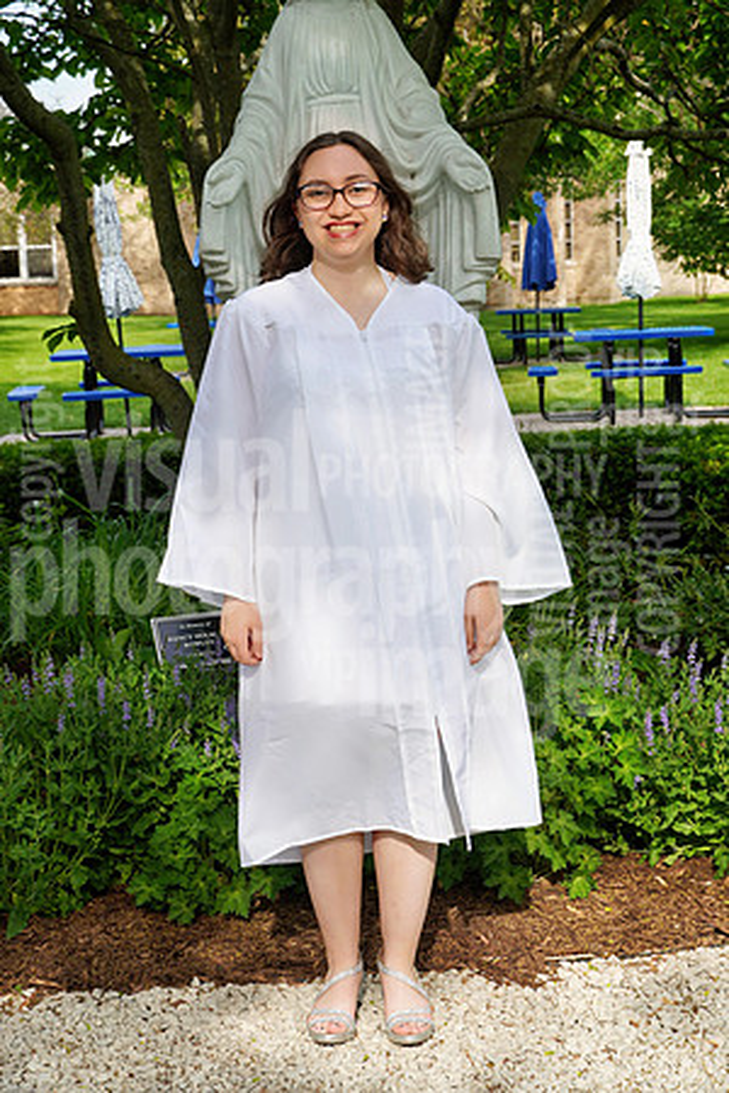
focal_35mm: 66
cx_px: 364
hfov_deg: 20.6
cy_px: 546
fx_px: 2005
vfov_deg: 30.5
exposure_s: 1/125
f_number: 7.1
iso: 100
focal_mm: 44
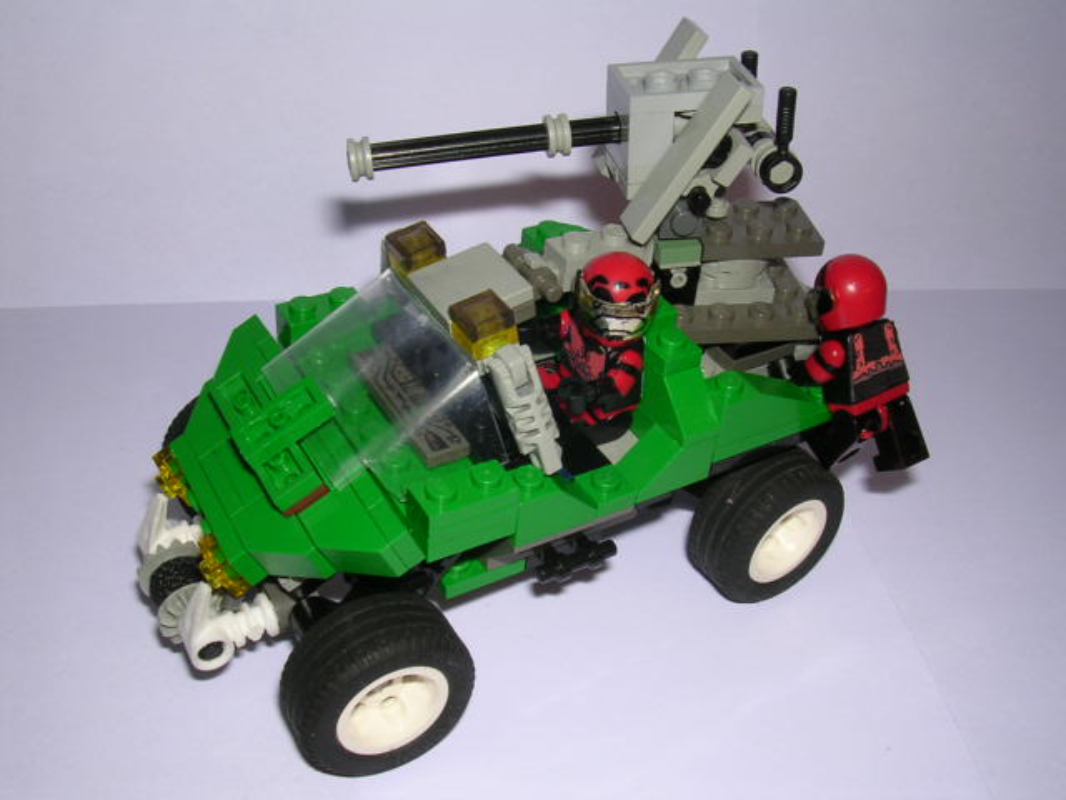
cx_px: 533
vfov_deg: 37.7
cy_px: 400
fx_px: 1170
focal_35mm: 38
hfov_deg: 49.0
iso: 100
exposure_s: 1/60.1
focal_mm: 5.8
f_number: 5.6
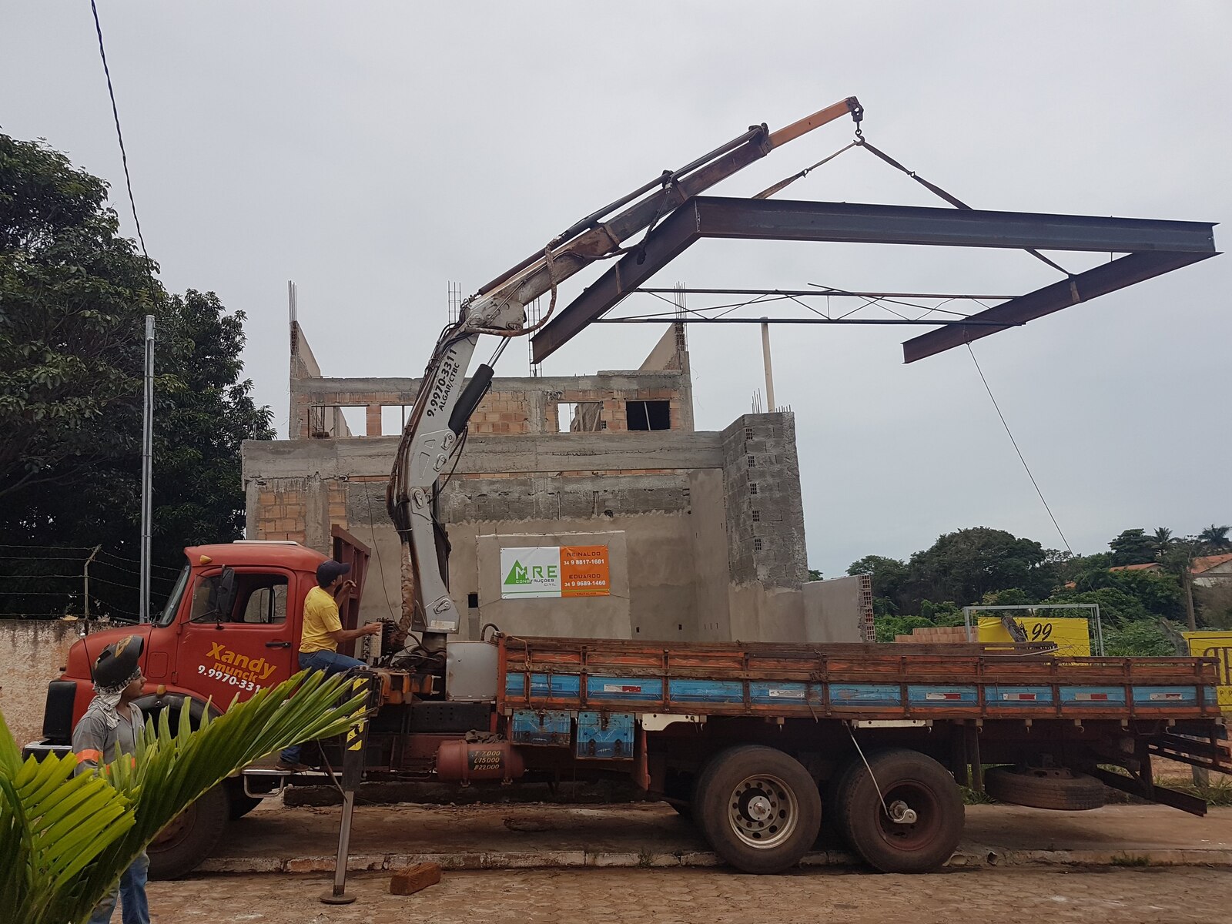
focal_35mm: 26
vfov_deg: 53.1
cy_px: 462
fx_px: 925
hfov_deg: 67.3
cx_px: 616
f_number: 1.7
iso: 40
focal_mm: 4.2
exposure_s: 1/2736
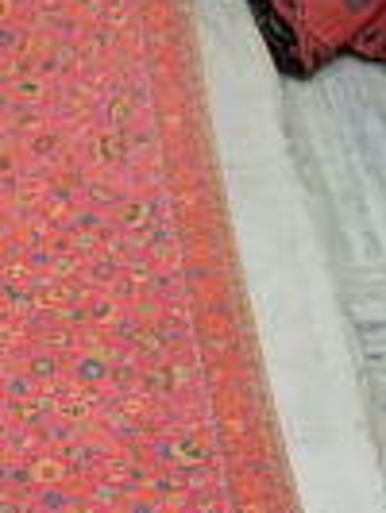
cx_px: -162
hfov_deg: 17.4
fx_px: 1158
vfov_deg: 24.9
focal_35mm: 78
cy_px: 324
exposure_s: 1/33
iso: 160
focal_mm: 4.2
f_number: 1.7
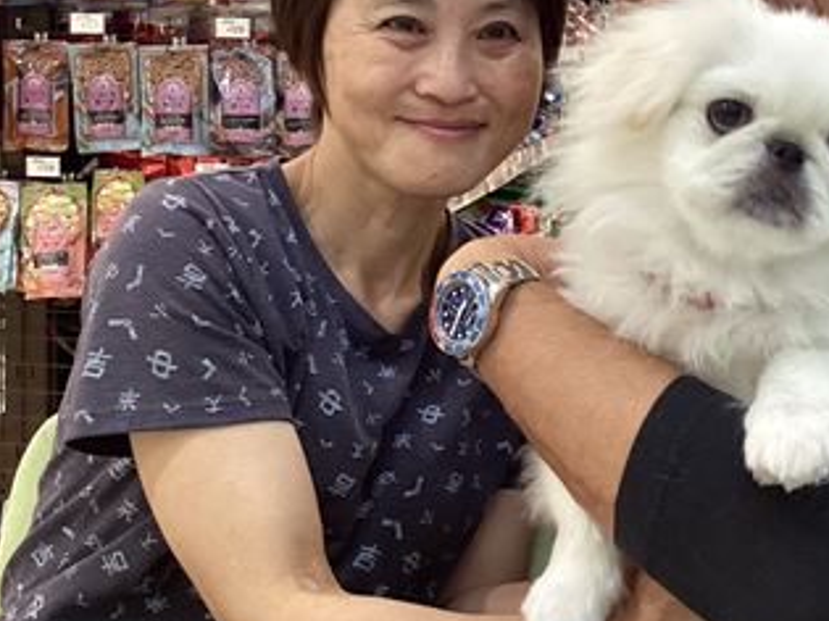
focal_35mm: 59
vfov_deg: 24.5
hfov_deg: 32.0
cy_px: 147
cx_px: 637
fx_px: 1412
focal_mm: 3.3
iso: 160
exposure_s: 1/50
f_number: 2.4
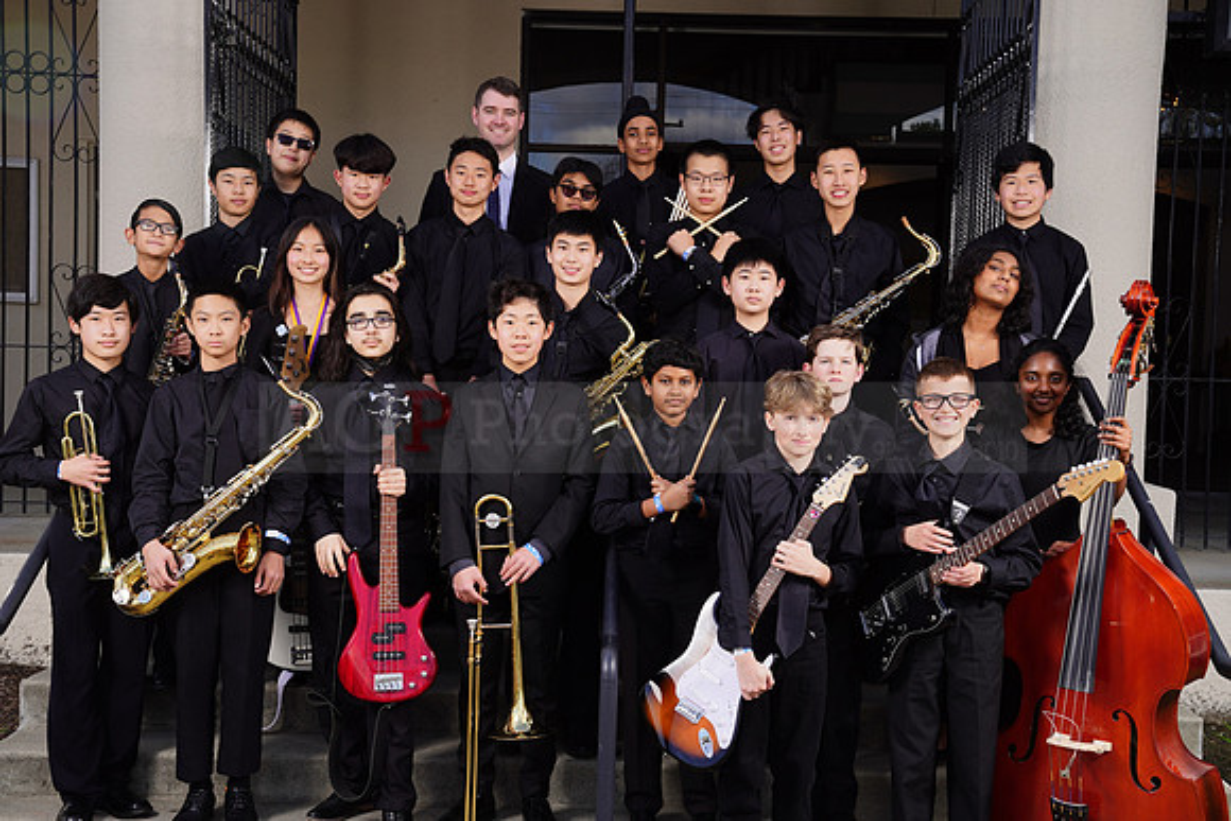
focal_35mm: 51
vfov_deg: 26.5
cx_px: 616
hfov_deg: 38.9
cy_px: 410
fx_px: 1744
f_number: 6.3
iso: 100
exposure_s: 1/200
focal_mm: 51
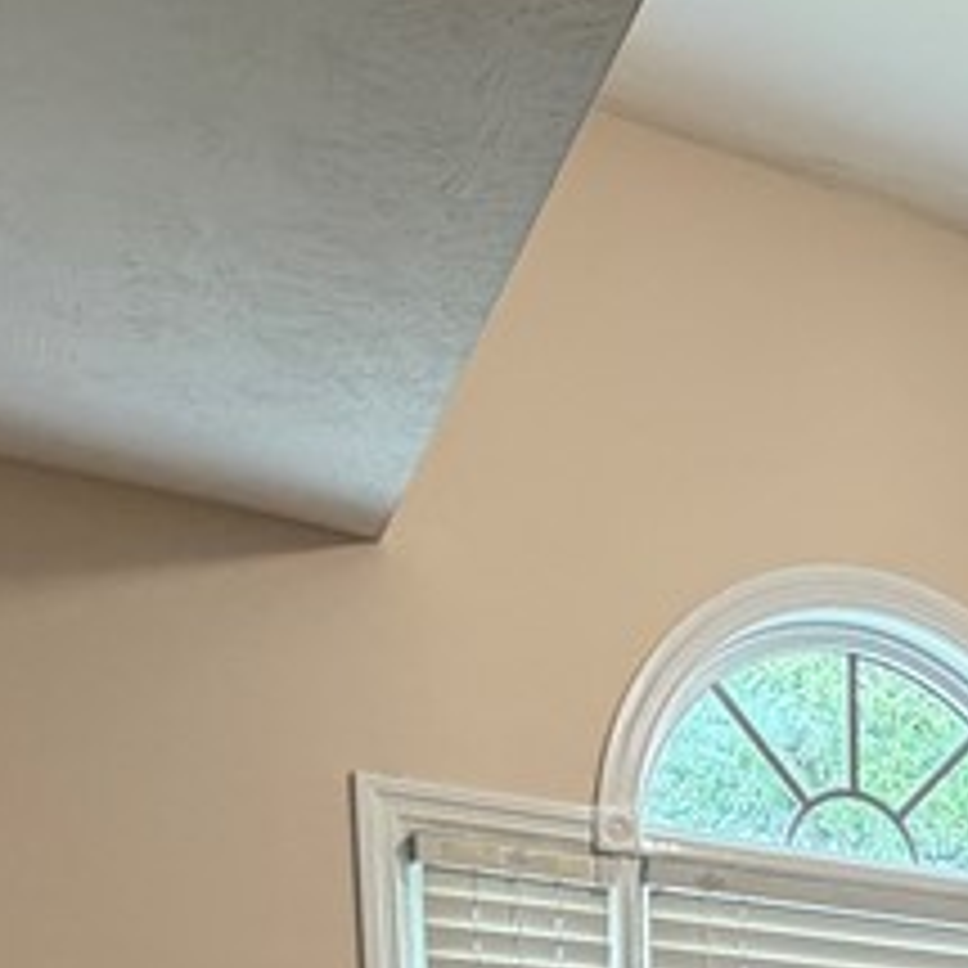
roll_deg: -1.9
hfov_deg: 25.7
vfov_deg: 21.6
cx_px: 1198
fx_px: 1867
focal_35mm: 59
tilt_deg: -12.2
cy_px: 1634
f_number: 2.2
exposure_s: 1/60
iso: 200
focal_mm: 2.22
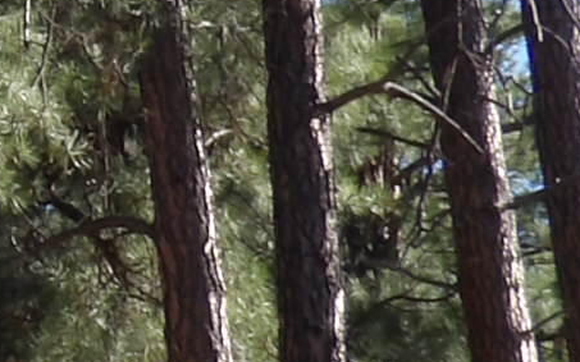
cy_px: 68
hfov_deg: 9.5
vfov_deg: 6.6
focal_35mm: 200
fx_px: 3161
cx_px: -716
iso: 100
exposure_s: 1/72
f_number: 7.1
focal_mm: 5.9
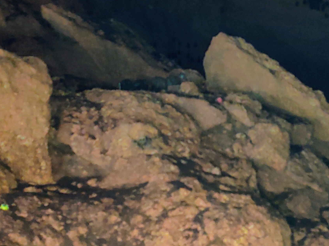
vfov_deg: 23.2
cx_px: 196
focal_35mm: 61
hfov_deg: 31.6
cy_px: 13
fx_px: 580
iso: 9106
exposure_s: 1/17.1
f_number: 1.4
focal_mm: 5.89
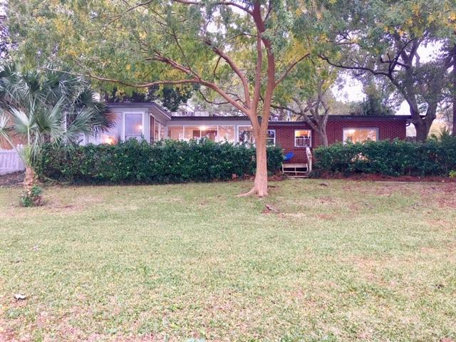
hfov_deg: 61.7
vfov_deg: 48.2
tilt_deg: +2.1
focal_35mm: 29
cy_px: 171
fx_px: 382
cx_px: 228
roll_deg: -0.6
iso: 25
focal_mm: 4.15
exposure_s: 1/15
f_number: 2.2
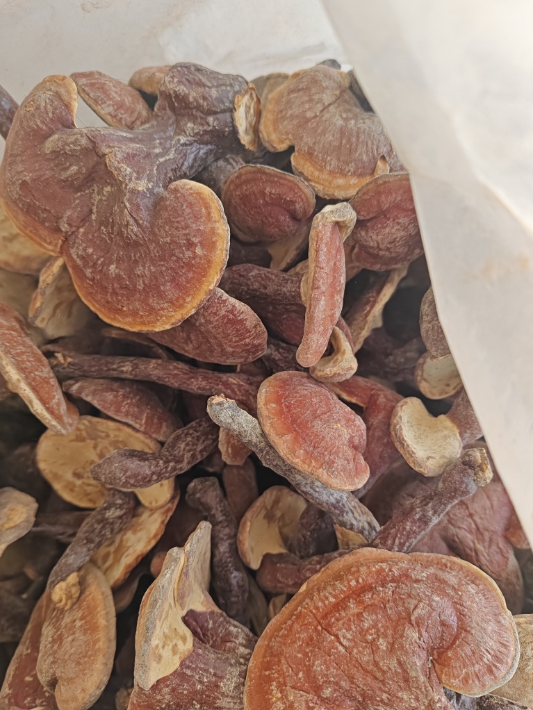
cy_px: 361
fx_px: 493
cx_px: 272
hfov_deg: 56.8
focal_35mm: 24
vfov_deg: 71.6
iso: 827
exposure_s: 1/602
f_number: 1.88
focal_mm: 5.56
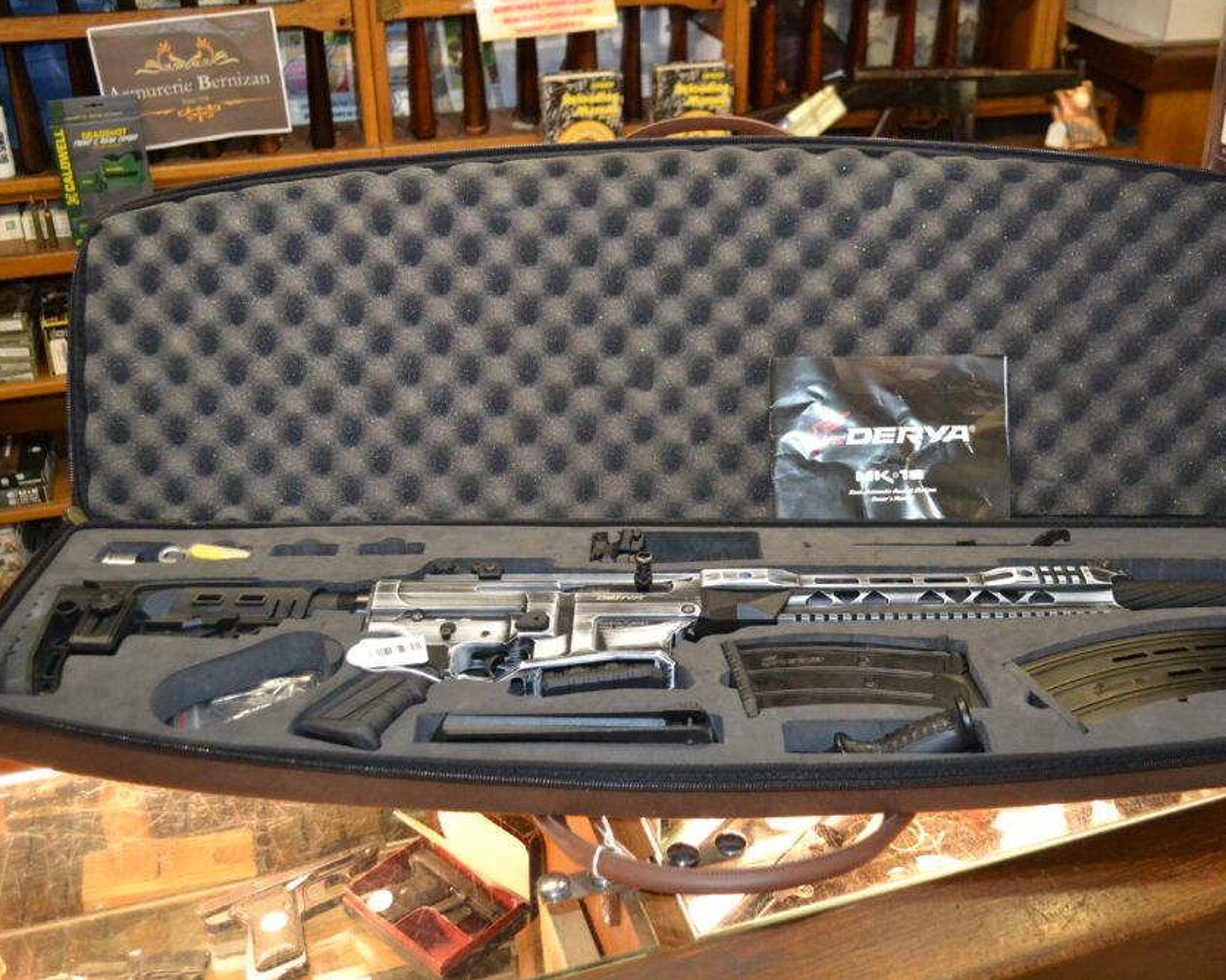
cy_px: 480
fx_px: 1379
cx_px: 684
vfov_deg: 39.2
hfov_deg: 47.8
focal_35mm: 38
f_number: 3.8
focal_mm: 22
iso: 2200
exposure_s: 1/60
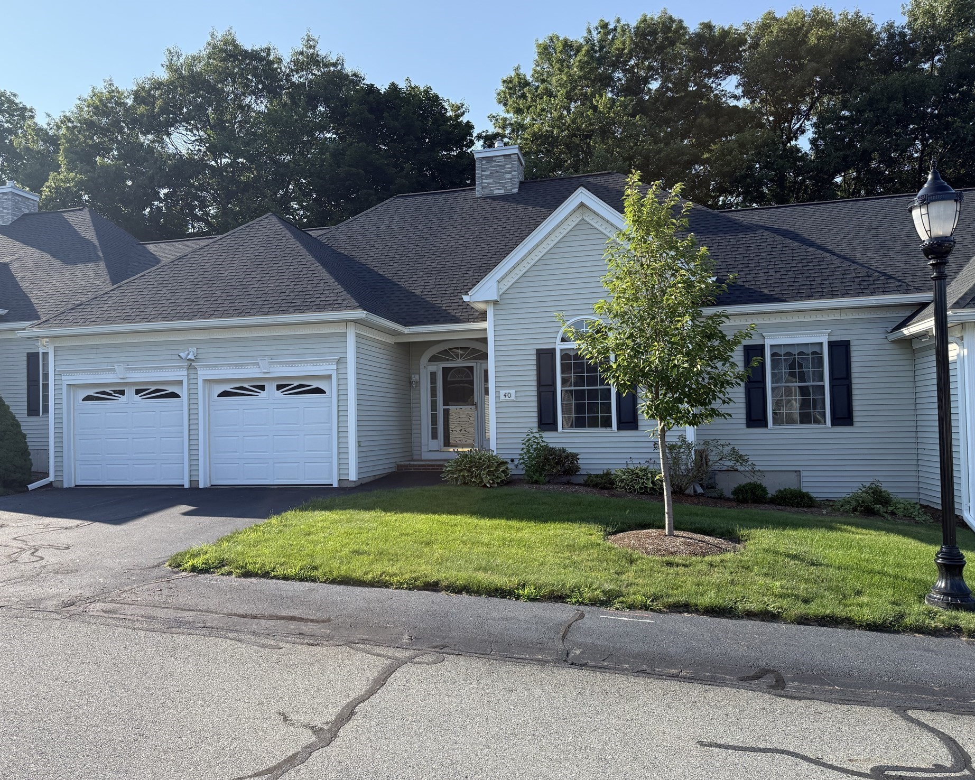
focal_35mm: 26
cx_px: 440
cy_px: 397
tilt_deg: +2.5
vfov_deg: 54.9
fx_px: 750
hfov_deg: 65.9
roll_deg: +1.4
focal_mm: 6.76
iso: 100
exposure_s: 1/2703
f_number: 1.78
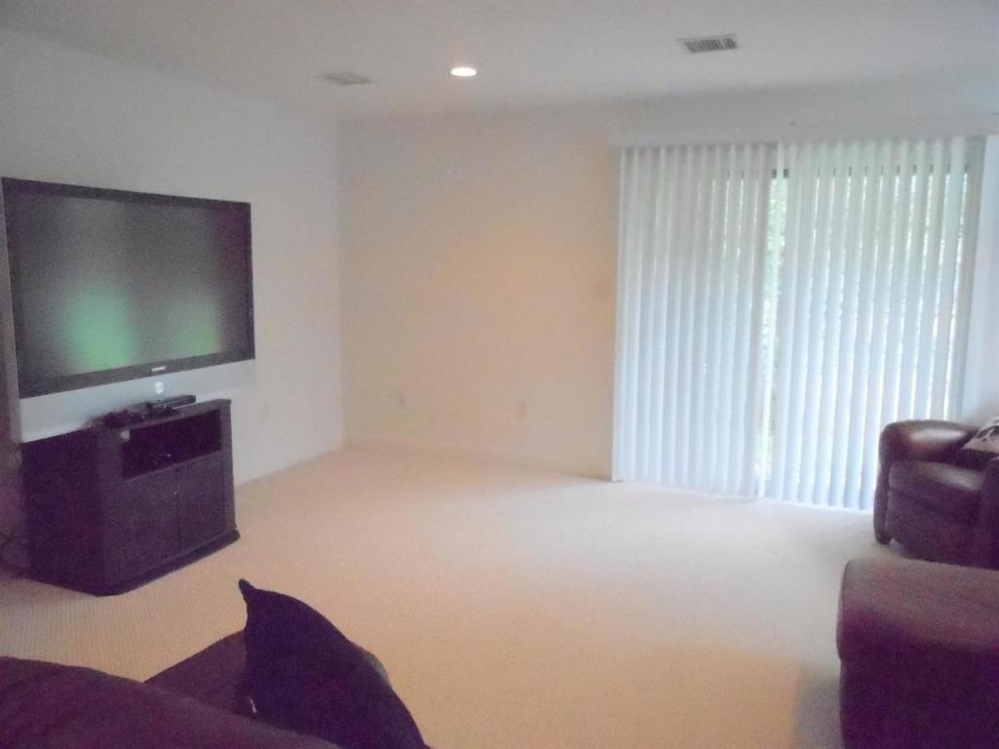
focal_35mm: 28
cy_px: 374
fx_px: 808
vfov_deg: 49.7
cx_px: 500
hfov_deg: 63.5
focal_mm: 5
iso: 1600
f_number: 3.7
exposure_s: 1/160
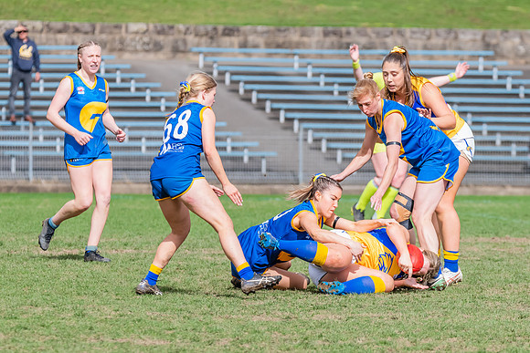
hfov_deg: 4.2
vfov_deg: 2.8
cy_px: 218
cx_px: 355
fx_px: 7144
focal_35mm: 485
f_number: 9
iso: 800
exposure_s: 1/1600
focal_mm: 320
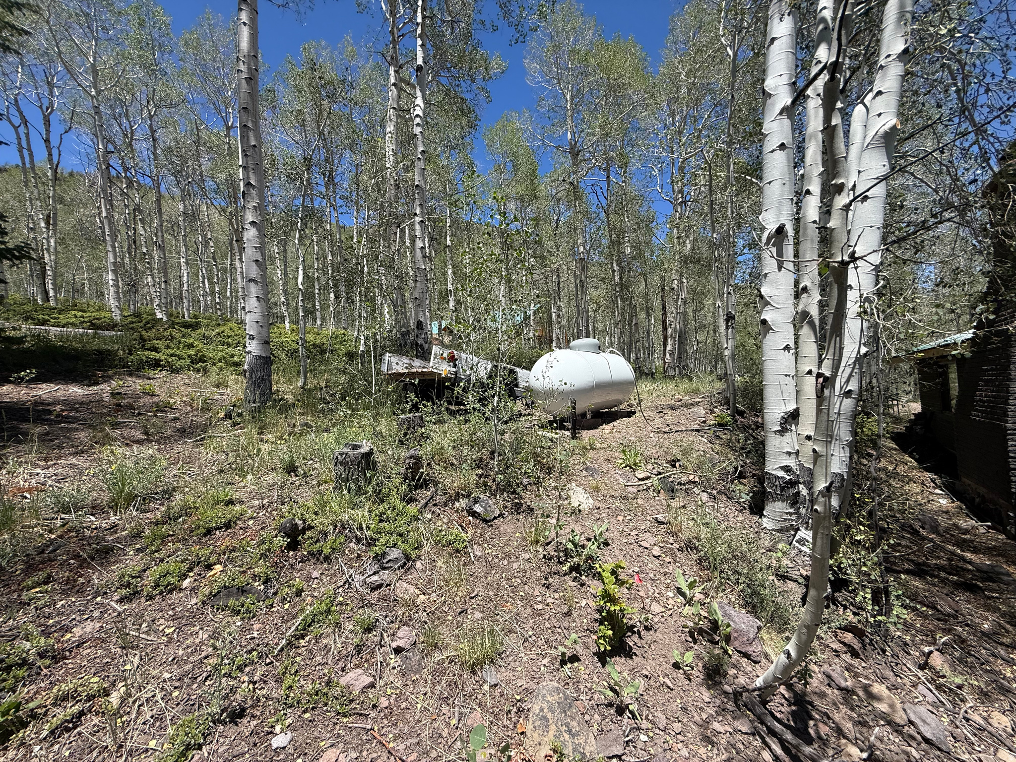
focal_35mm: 14
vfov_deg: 85.7
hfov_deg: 102.1
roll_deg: +3.2
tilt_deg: +2.7
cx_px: 508
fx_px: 411
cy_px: 381
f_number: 2.2
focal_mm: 2.22
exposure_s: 1/1572
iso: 64
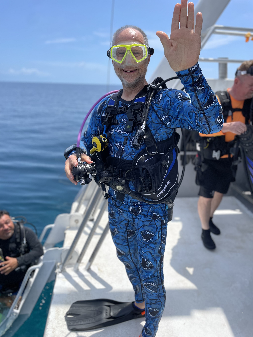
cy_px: 168
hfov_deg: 53.1
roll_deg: -2.2
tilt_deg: -15.7
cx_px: 126
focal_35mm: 26
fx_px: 253
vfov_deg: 67.3
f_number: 1.6
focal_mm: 4.2
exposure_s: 1/5291
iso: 50
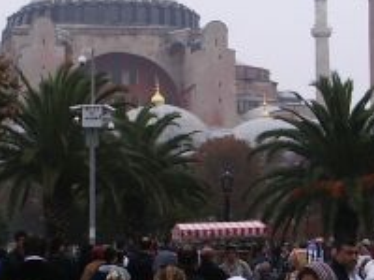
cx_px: 294
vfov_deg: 10.6
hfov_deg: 14.0
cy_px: 106
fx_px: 1513
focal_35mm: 140
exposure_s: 1/250
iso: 50
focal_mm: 5.8
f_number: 4.3
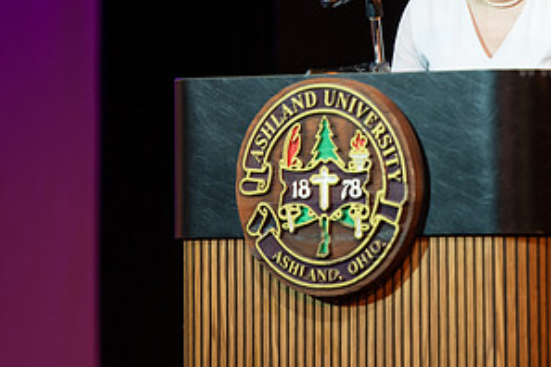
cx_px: 432
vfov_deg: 3.8
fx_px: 5525
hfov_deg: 5.7
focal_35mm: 361
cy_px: 107
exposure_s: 1/160
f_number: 3.2
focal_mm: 185
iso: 800
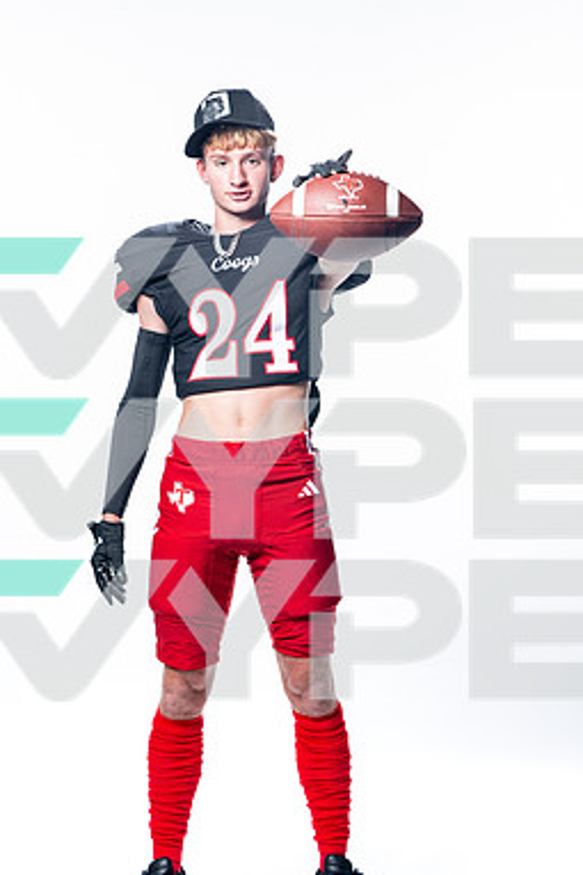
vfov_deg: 20.2
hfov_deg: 13.5
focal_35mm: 101
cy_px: 471
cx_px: 288
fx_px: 2455
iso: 100
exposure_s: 1/250
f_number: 5.6
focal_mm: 86
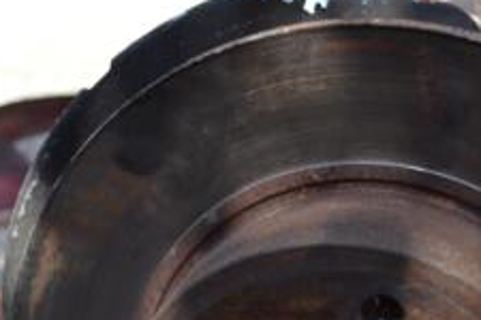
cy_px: 346
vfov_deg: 12.9
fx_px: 1389
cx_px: 353
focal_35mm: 104
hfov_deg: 19.5
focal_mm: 26
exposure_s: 1/160
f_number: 6.3
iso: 100
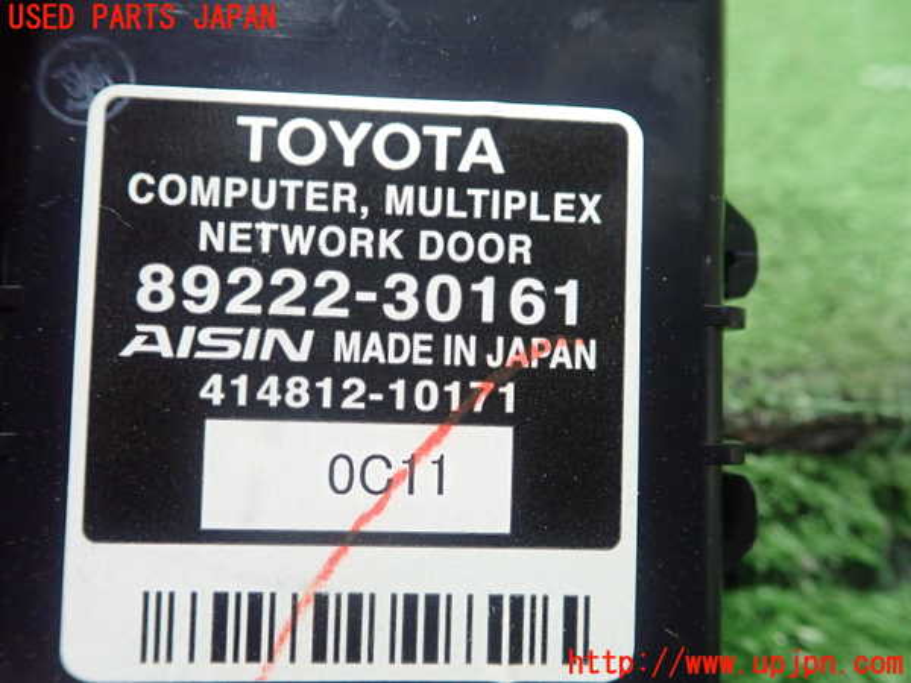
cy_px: 342
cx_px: 456
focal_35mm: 30
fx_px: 790
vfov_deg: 46.8
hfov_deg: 60.0
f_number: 2.3
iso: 800
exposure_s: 1/125
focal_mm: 5.5
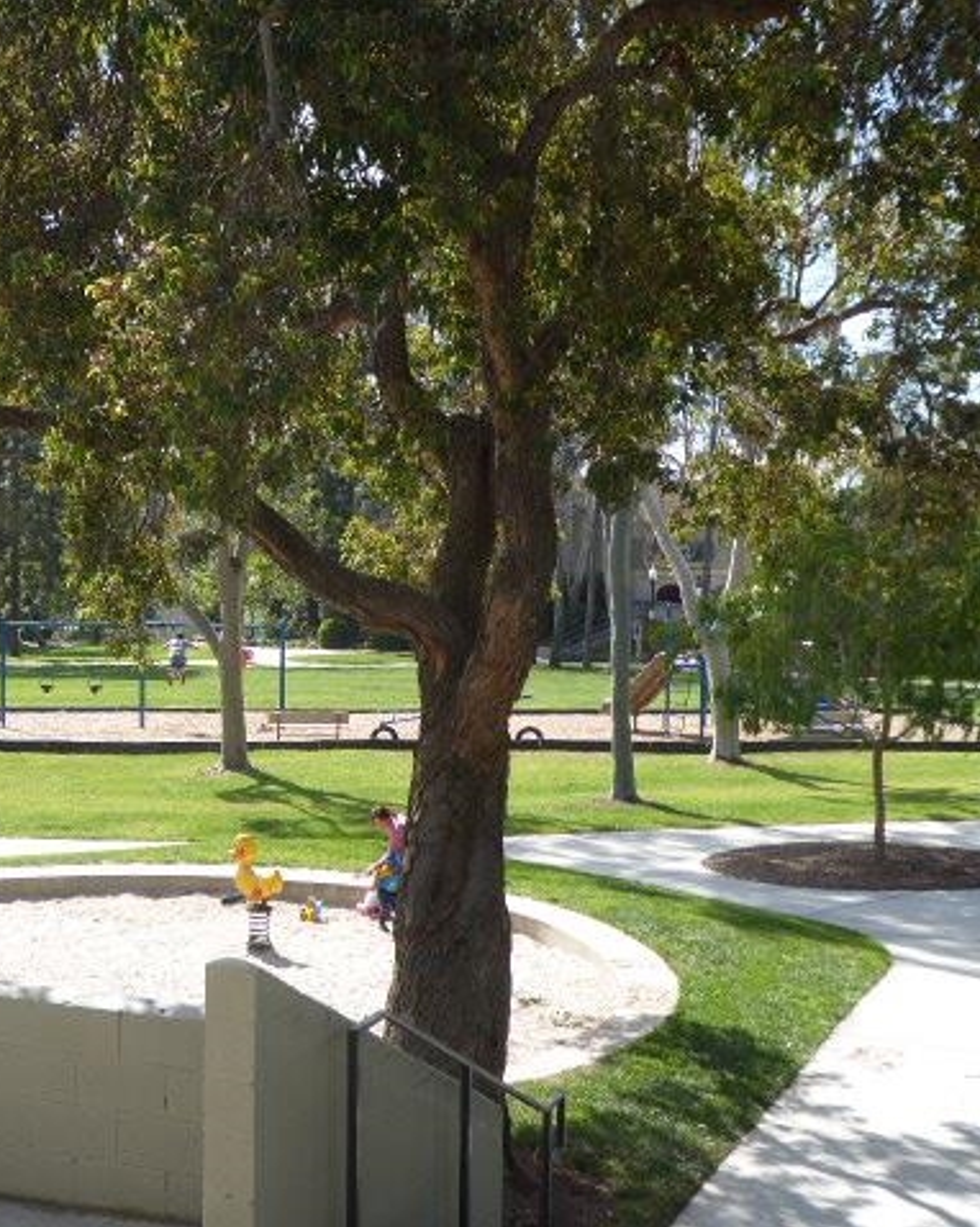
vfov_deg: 36.7
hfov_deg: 29.2
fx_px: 1850
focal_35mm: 51
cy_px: 614
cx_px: 246
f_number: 3.7
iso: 80
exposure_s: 1/250
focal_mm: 6.7
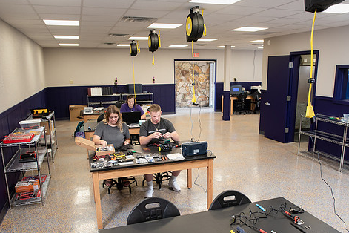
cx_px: 183
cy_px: 142
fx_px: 310
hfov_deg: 58.7
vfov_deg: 40.9
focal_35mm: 32
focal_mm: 26
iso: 800
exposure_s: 1/100
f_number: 5
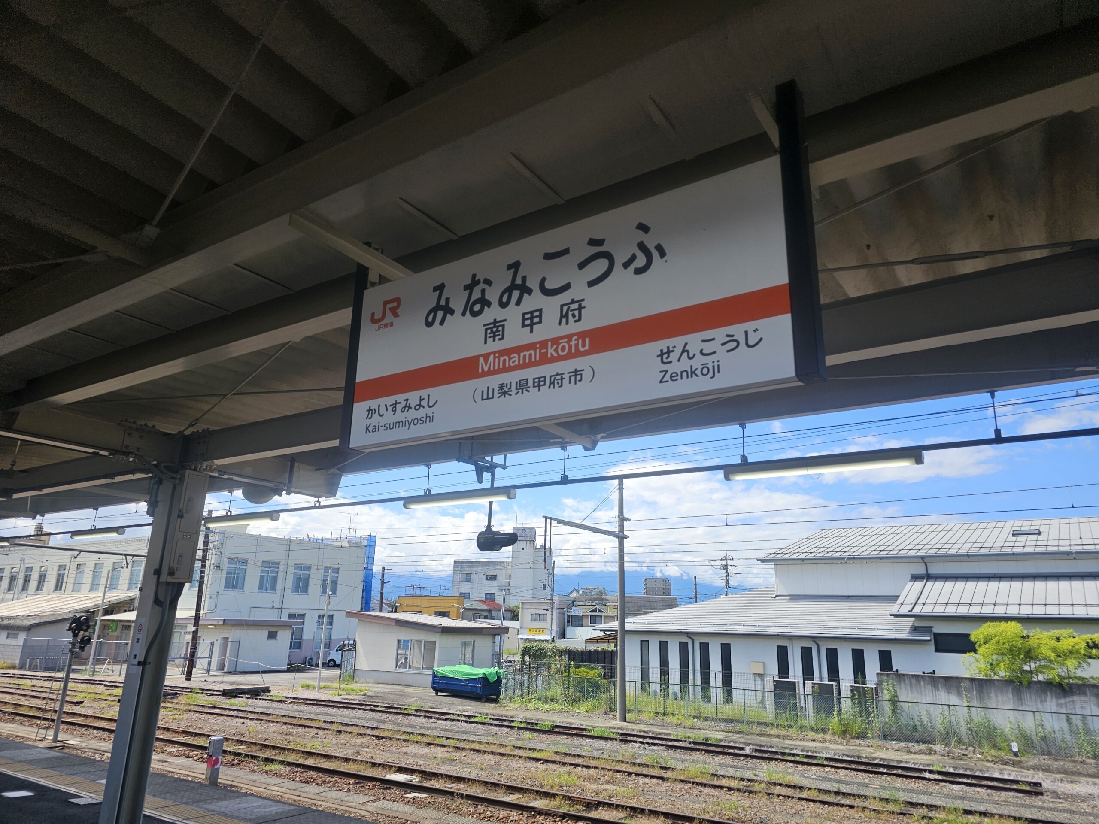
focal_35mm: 23
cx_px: 550
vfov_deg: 58.9
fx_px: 730
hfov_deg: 73.9
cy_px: 412
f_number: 1.7
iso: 10
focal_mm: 6.3
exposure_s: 1/418
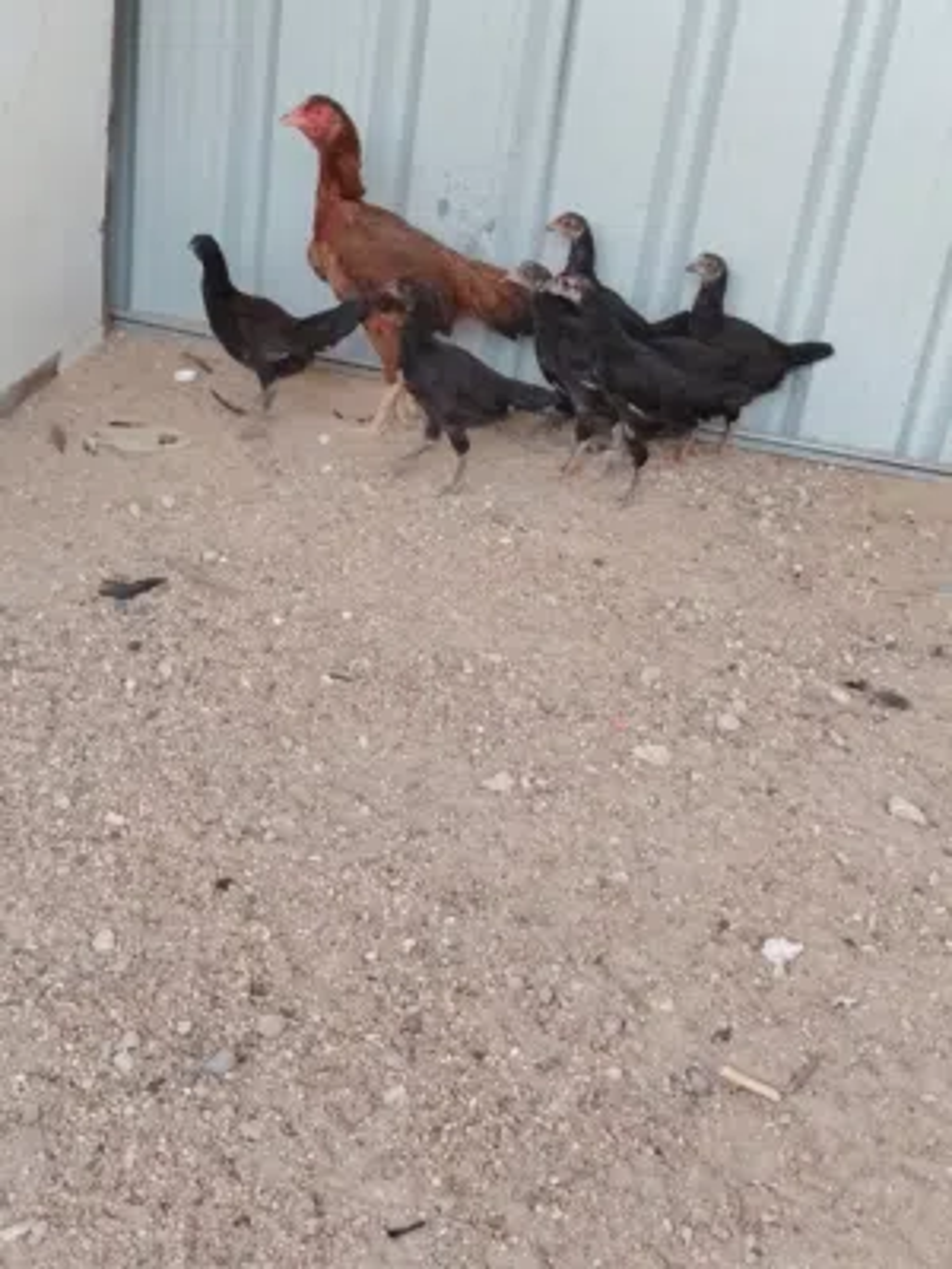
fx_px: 1540
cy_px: 634
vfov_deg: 44.8
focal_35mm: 42
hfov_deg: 34.3
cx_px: 476
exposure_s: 1/100
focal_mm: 5.25
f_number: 1.75
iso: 2838
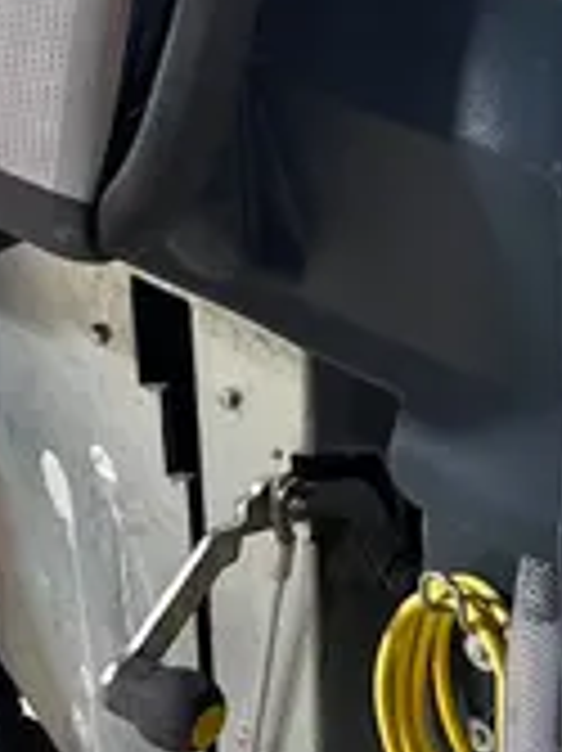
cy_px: 529
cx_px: 697
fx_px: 2471
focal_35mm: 114
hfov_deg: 12.6
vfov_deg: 17.2
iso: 125
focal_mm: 5.96
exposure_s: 1/60
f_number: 1.6
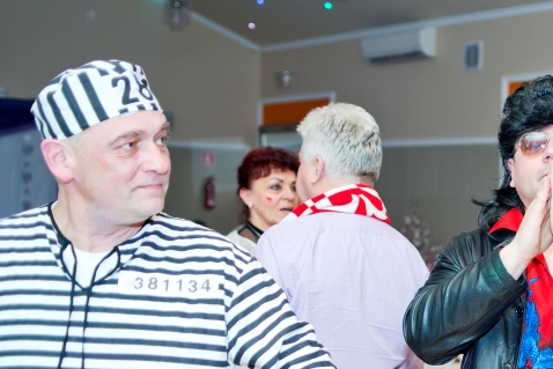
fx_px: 1152
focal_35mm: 75
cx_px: 523
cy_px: 302
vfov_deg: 18.0
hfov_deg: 25.9
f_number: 2.8
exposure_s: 1/320
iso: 320
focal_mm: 35
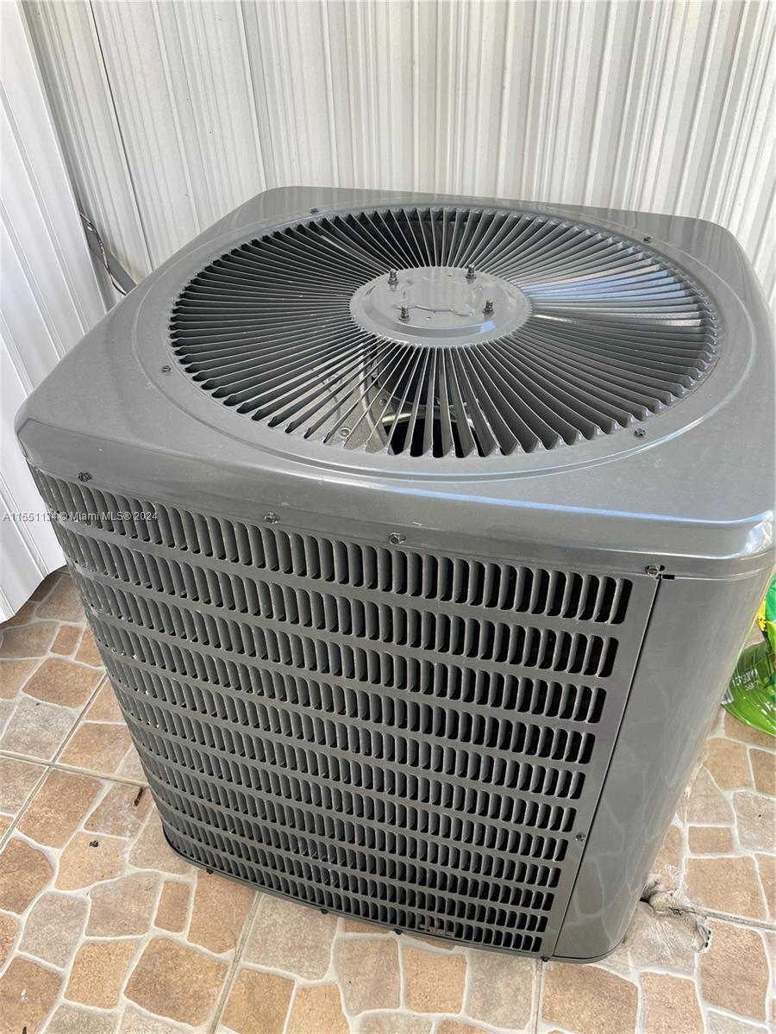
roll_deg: +2.3
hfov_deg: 53.1
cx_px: 388
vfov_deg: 67.3
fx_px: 777
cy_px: 517
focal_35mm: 26
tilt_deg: -40.0
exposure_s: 1/121
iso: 40
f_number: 1.6
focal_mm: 4.2
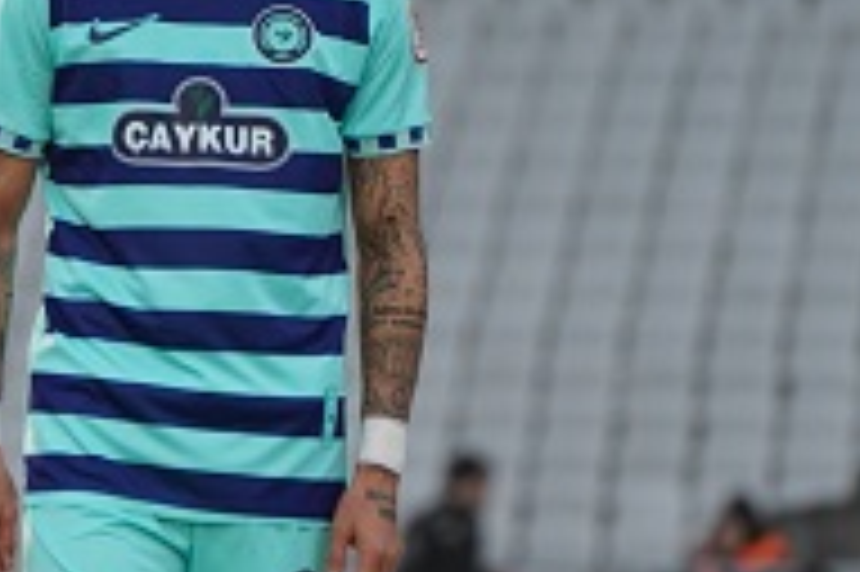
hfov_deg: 2.2
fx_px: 22722
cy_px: 374
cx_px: -36
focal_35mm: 952
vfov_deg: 1.4
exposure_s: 1/2000
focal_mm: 303
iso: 1250
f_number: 5.6
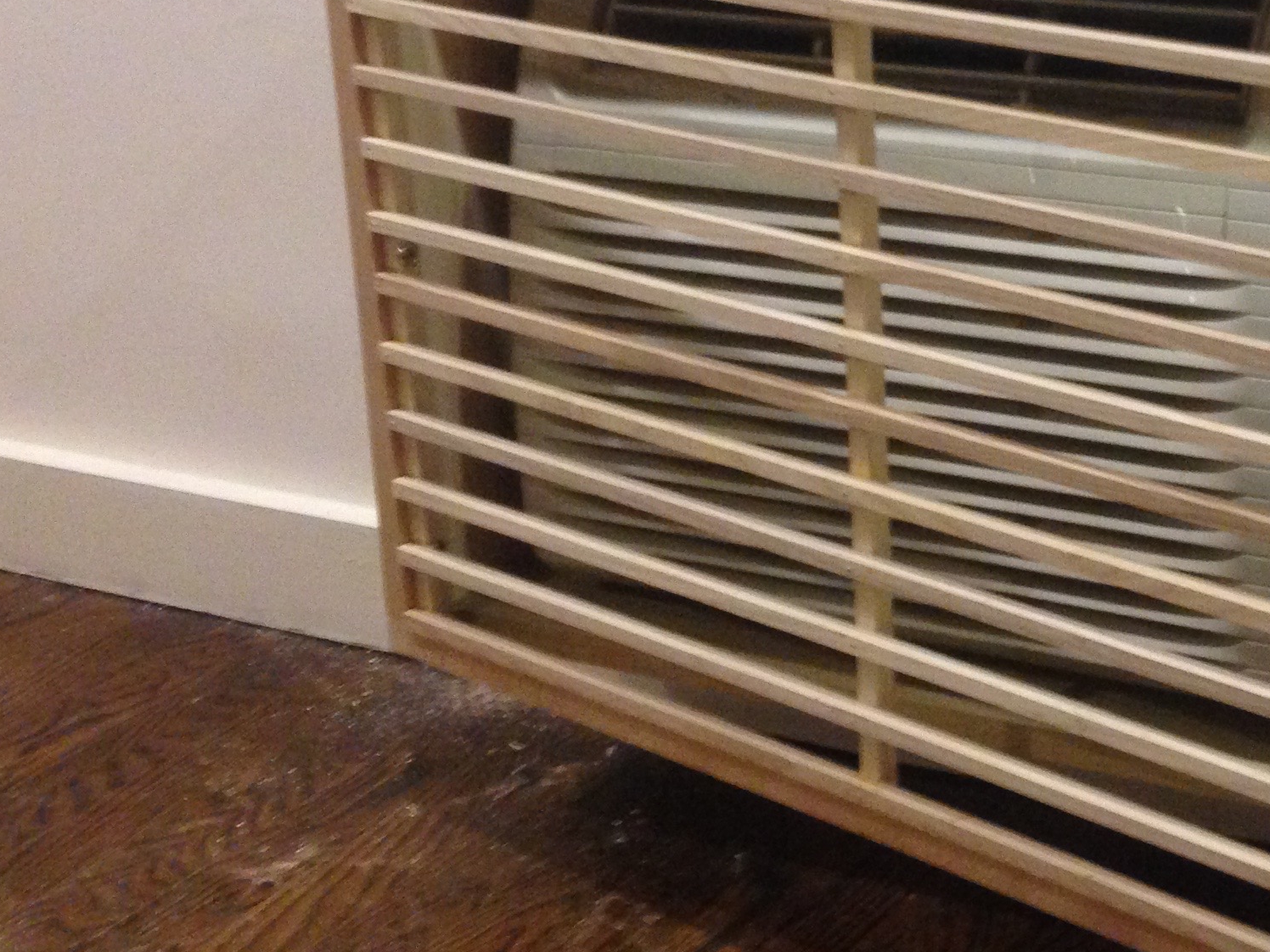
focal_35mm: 72
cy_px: 104
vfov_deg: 20.1
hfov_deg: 25.9
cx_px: 1217
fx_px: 2642
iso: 320
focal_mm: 4.12
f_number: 2.4
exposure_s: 1/20
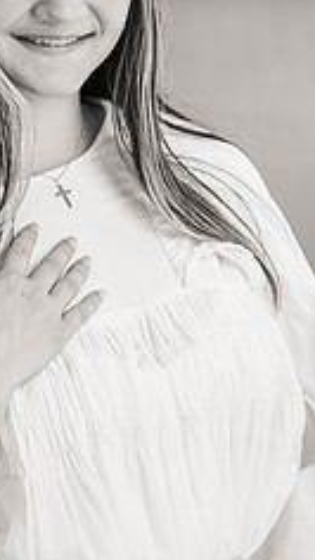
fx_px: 5931
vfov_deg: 5.4
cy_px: 147
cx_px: 76
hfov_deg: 3.0
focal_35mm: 400
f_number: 3.5
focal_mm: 200
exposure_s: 1/200
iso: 320
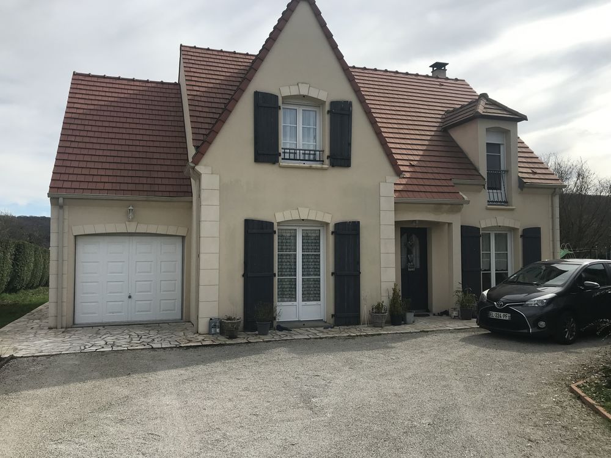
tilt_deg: -0.9
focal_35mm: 28
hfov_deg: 63.4
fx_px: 494
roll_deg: +1.0
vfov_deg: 49.7
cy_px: 229
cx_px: 306
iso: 20
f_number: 1.8
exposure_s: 1/2740
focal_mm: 3.99
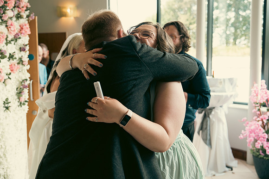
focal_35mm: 37
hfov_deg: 51.9
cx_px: 134
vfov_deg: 36.0
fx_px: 277
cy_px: 90
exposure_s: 1/160
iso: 640
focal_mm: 37
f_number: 3.5
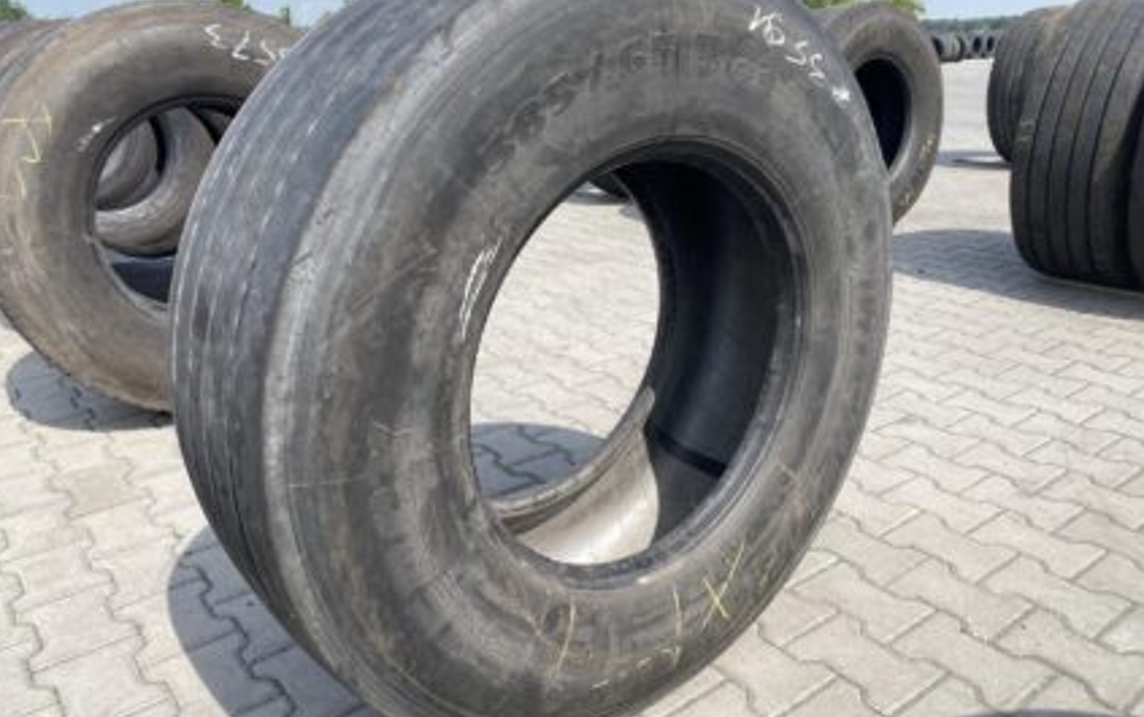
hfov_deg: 66.4
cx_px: 565
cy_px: 337
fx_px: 874
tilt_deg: -21.1
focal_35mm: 28
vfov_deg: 44.6
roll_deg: -0.7
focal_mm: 4.25
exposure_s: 1/1754
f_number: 1.8
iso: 32
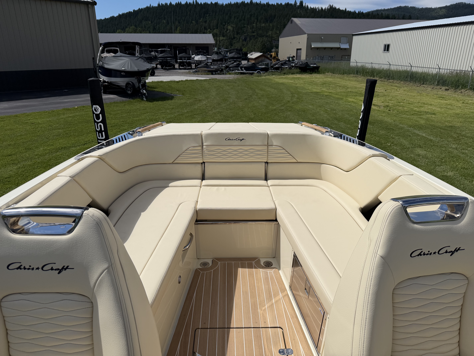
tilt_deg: -19.8
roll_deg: +0.2
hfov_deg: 71.6
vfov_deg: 56.8
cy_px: 178
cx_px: 237
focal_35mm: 24
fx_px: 329
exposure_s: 1/14286
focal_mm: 6.76
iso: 80
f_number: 1.78
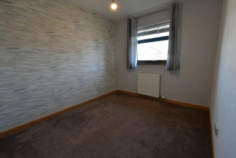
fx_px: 98
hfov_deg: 100.4
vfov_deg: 77.4
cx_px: 118
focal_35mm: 15
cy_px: 79
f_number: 5
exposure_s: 1/100
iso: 800
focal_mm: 10
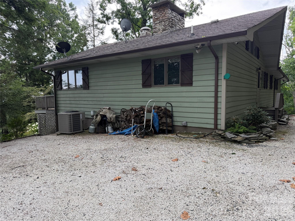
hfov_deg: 71.6
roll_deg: +0.8
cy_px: 110
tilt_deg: -4.5
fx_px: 205
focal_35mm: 24
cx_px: 148
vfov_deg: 56.8
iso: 80
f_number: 1.78
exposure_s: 1/276
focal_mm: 6.76
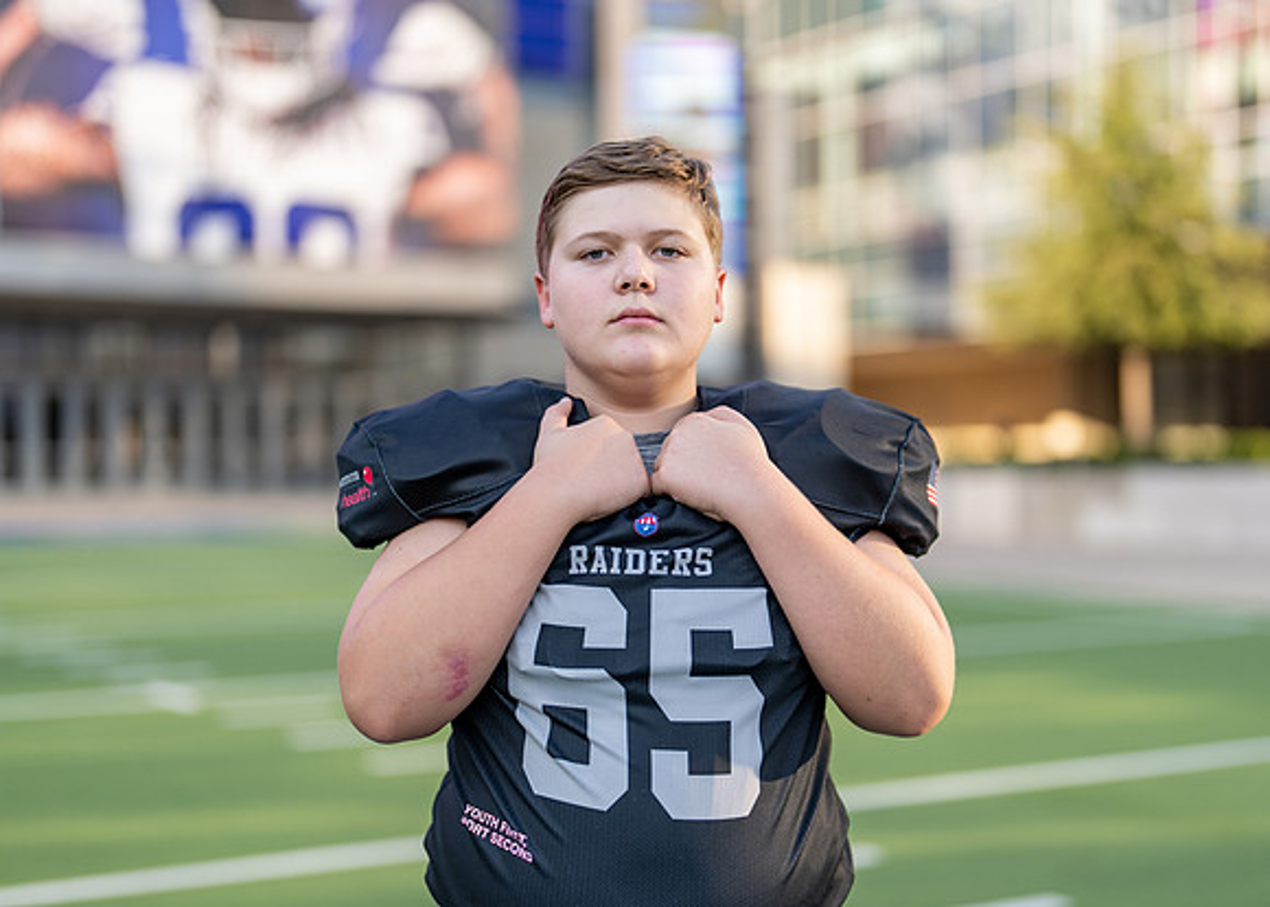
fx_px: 2116
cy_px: 474
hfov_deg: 33.4
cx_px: 704
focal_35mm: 59
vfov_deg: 24.2
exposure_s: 1/2500
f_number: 1.2
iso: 100
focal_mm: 50
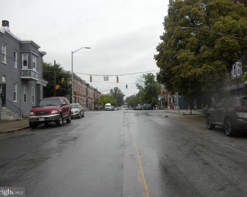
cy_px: 98
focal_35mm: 39
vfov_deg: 38.2
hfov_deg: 46.8
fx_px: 285
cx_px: 126
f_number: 3.5
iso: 107
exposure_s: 1/530
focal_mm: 6.6
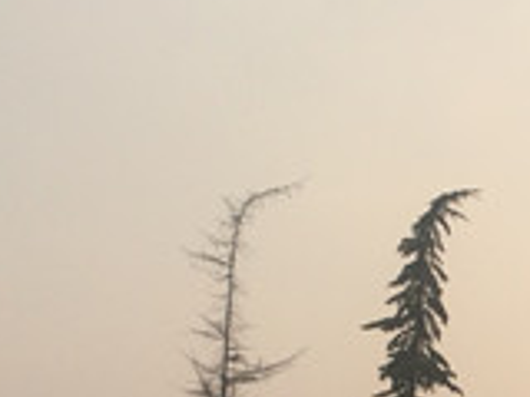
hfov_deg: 15.9
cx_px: 742
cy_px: 582
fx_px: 1776
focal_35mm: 116
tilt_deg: +6.7
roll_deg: +1.6
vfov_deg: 12.2
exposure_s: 1/1053
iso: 32
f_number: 2.2
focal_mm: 4.15
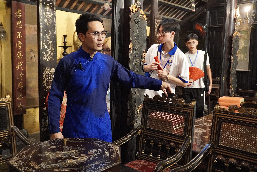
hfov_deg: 55.1
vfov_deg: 38.4
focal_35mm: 34
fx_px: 246
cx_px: 128
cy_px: 86
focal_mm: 23
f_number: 4
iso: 6400
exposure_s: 1/60
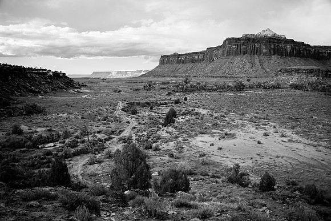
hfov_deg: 64.4
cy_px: 110
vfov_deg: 45.6
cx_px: 166
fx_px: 263
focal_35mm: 29
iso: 500
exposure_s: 1/125
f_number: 7.1
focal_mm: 28.6
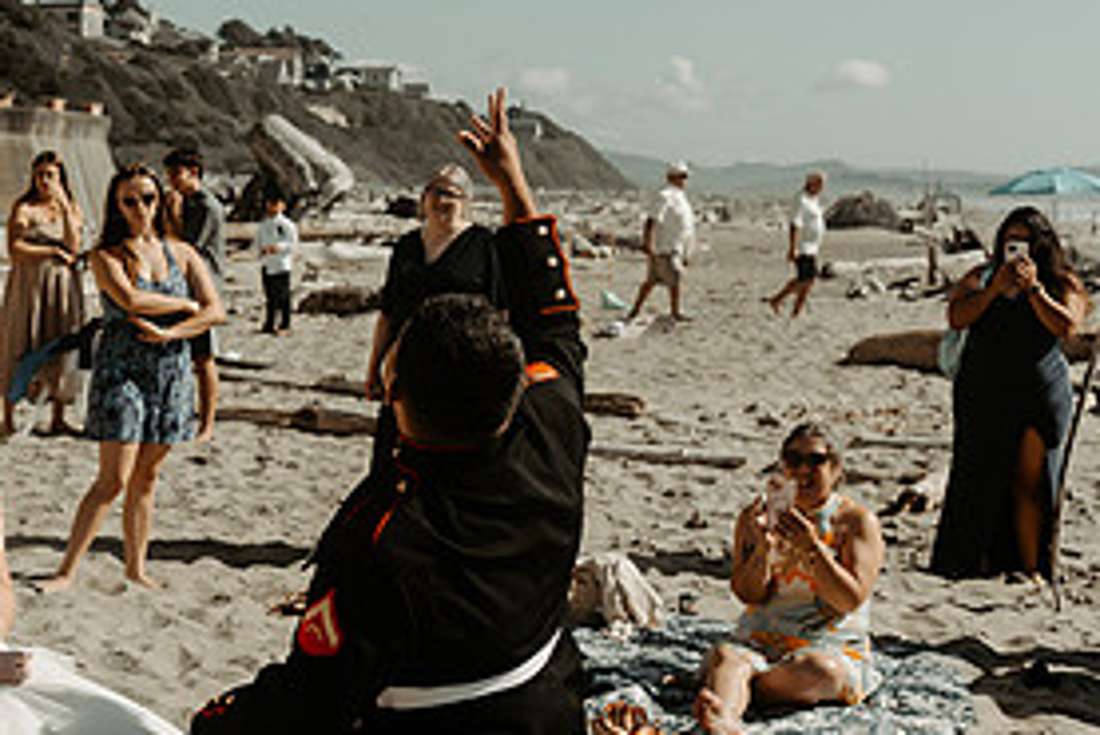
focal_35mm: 74
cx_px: 91
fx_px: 2262
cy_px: 379
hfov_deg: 26.3
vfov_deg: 18.4
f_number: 4
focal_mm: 35
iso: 100
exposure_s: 1/3200
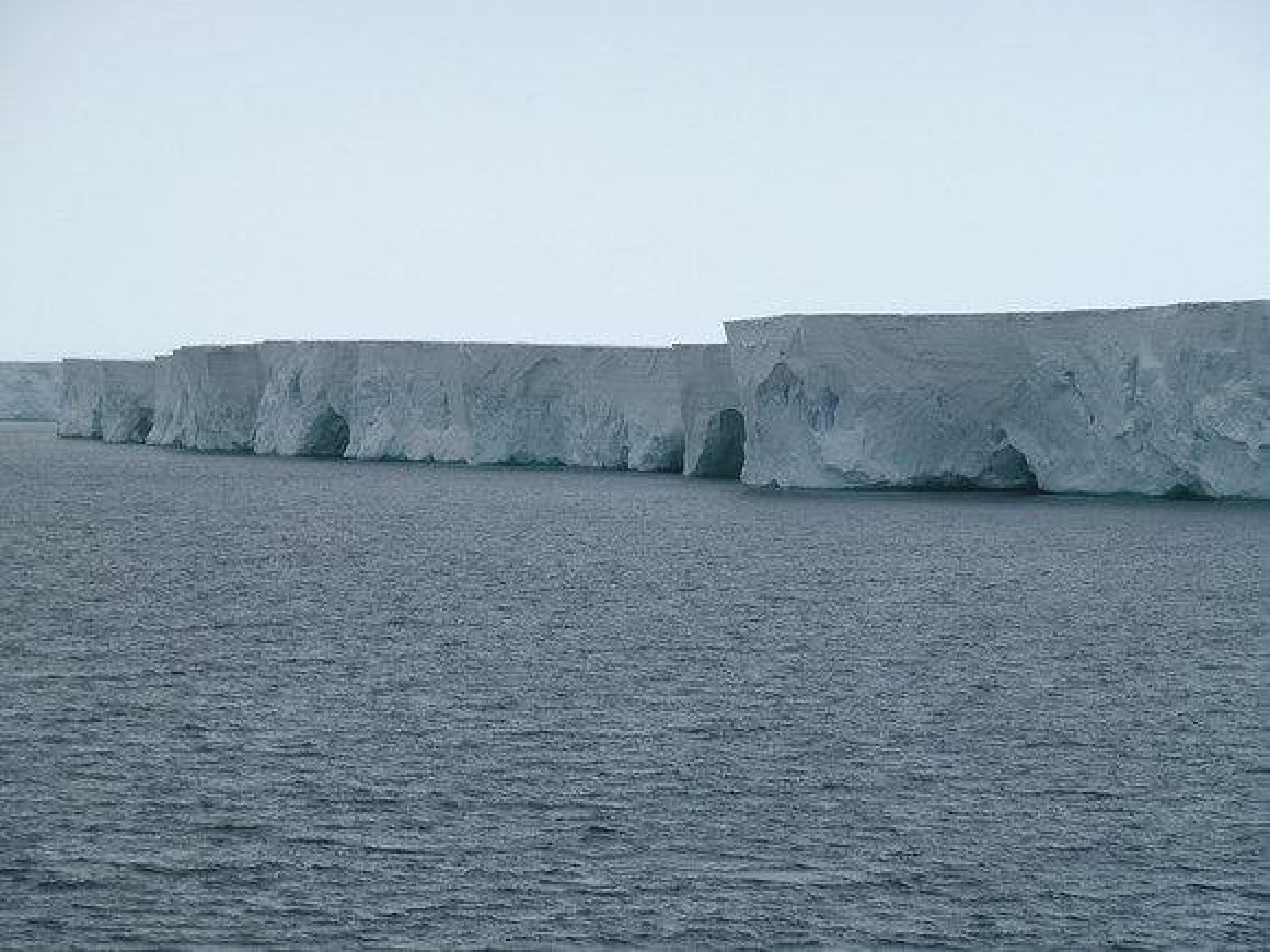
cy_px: 476
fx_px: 4696
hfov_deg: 15.4
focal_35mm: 128
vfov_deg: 11.6
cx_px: 635
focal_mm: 21
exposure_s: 1/160
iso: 80
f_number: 4.4
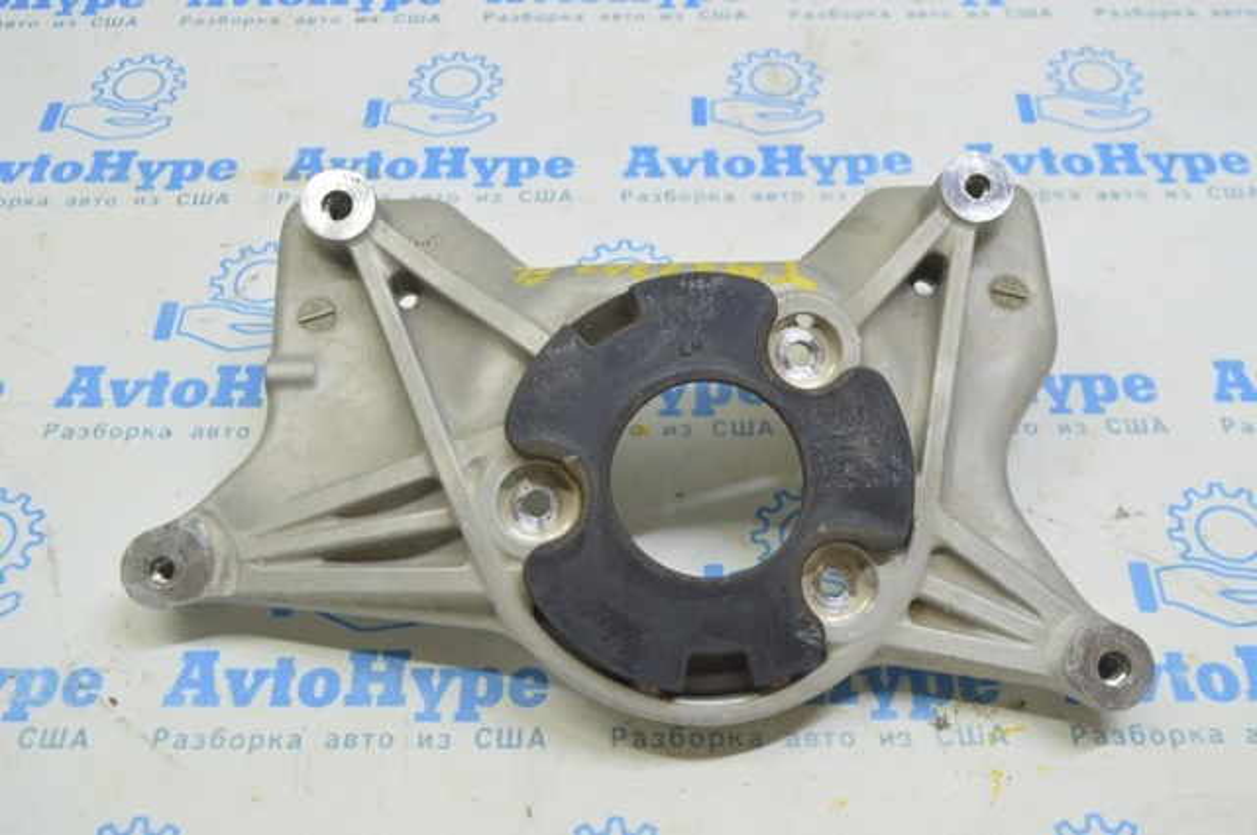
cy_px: 418
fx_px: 1360
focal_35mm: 39
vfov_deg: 34.1
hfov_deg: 49.6
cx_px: 628
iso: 400
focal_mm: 26
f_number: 5.6
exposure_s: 1/20
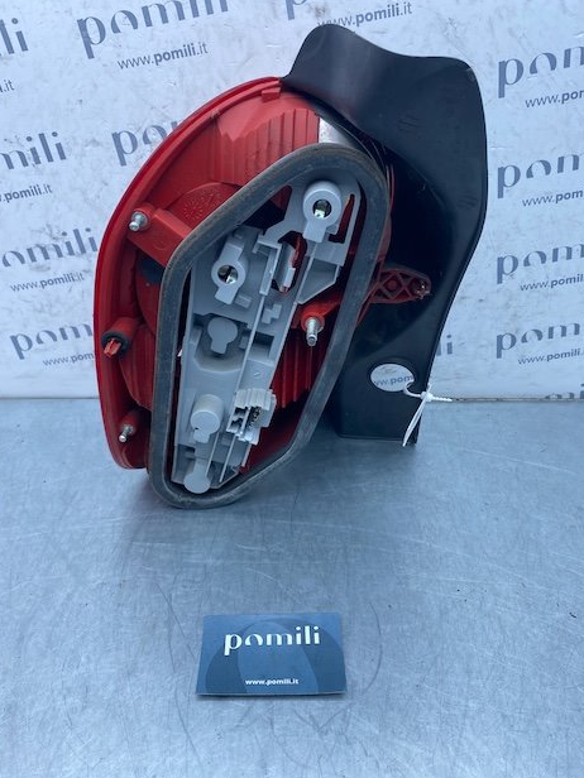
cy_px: 392
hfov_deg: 51.4
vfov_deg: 65.3
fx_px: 607
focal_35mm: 27
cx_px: 295
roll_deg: -1.2
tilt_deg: -33.1
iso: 32
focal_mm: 4.25
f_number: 1.8
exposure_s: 1/502
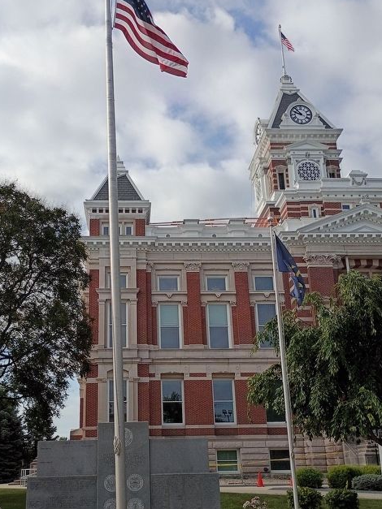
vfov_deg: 50.0
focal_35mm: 37
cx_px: 148
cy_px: 292
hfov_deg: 38.5
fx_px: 545
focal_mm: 4.27
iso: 106
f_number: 1.8
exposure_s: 1/1307
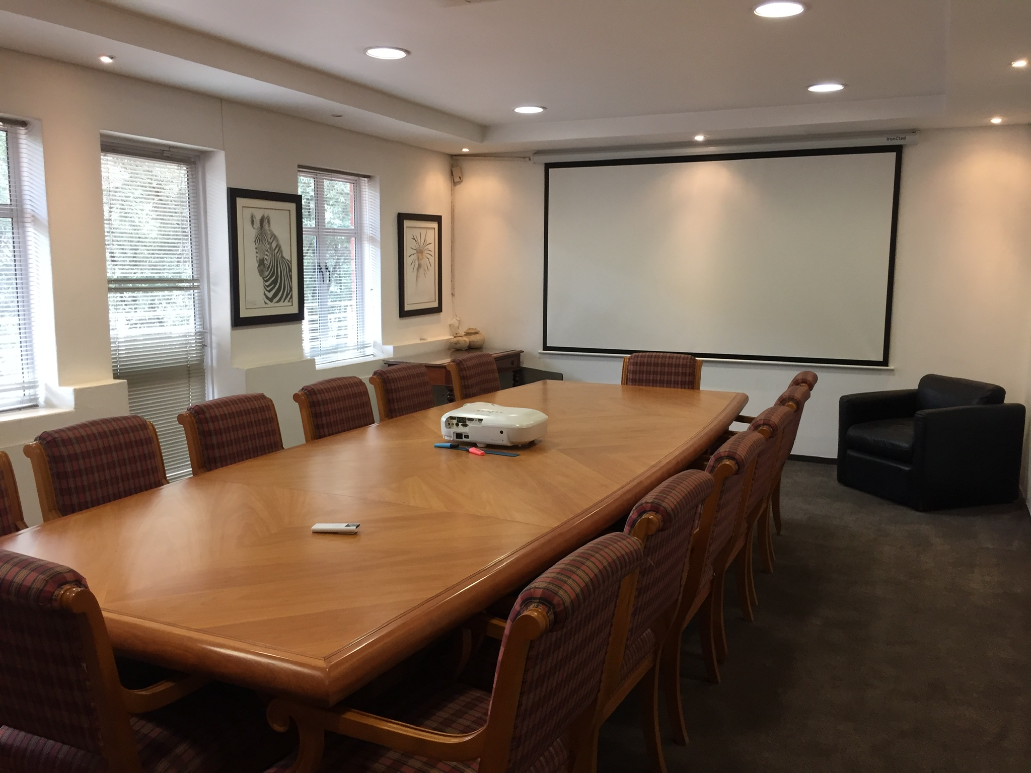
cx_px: 516
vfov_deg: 48.2
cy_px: 386
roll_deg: -0.7
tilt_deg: -7.3
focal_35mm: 29
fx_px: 864
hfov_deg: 61.7
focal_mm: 4.15
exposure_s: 1/33
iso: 64
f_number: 2.2
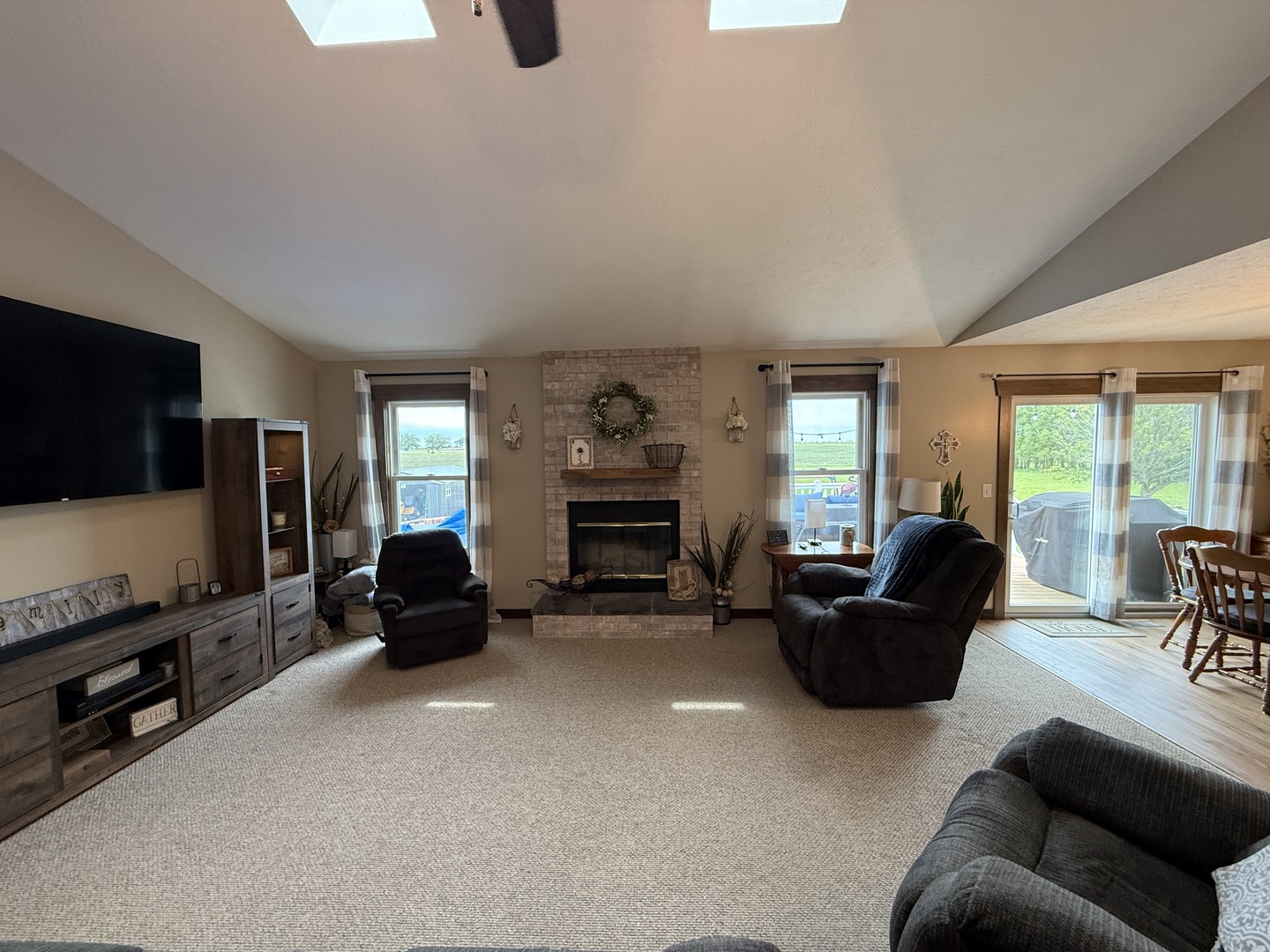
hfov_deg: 102.1
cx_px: 635
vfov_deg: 85.7
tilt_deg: -3.2
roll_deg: +0.5
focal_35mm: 14
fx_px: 514
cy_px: 476
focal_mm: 2.22
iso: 320
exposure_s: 1/120
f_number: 2.2
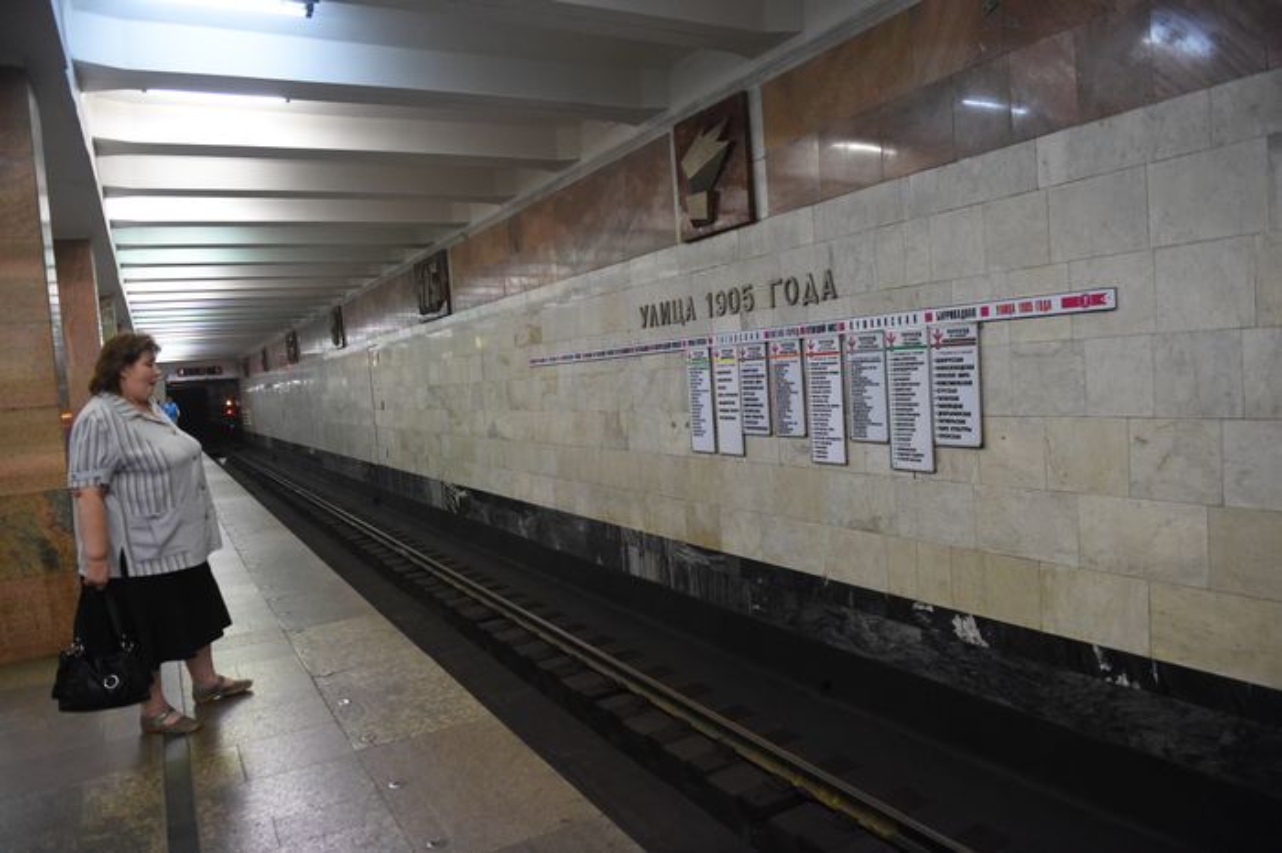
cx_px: 641
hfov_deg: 73.8
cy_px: 426
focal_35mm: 24
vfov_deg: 53.1
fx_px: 854
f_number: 3.2
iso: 6400
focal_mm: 24
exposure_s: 1/640
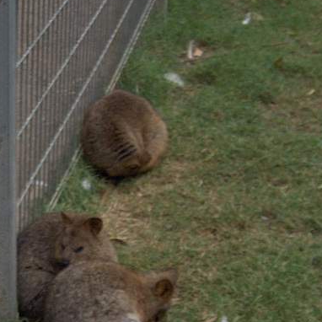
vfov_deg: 13.7
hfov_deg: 13.6
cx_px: 17
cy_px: 236
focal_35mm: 127
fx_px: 1337
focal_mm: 11.4
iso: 191
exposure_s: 1/194
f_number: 3.2
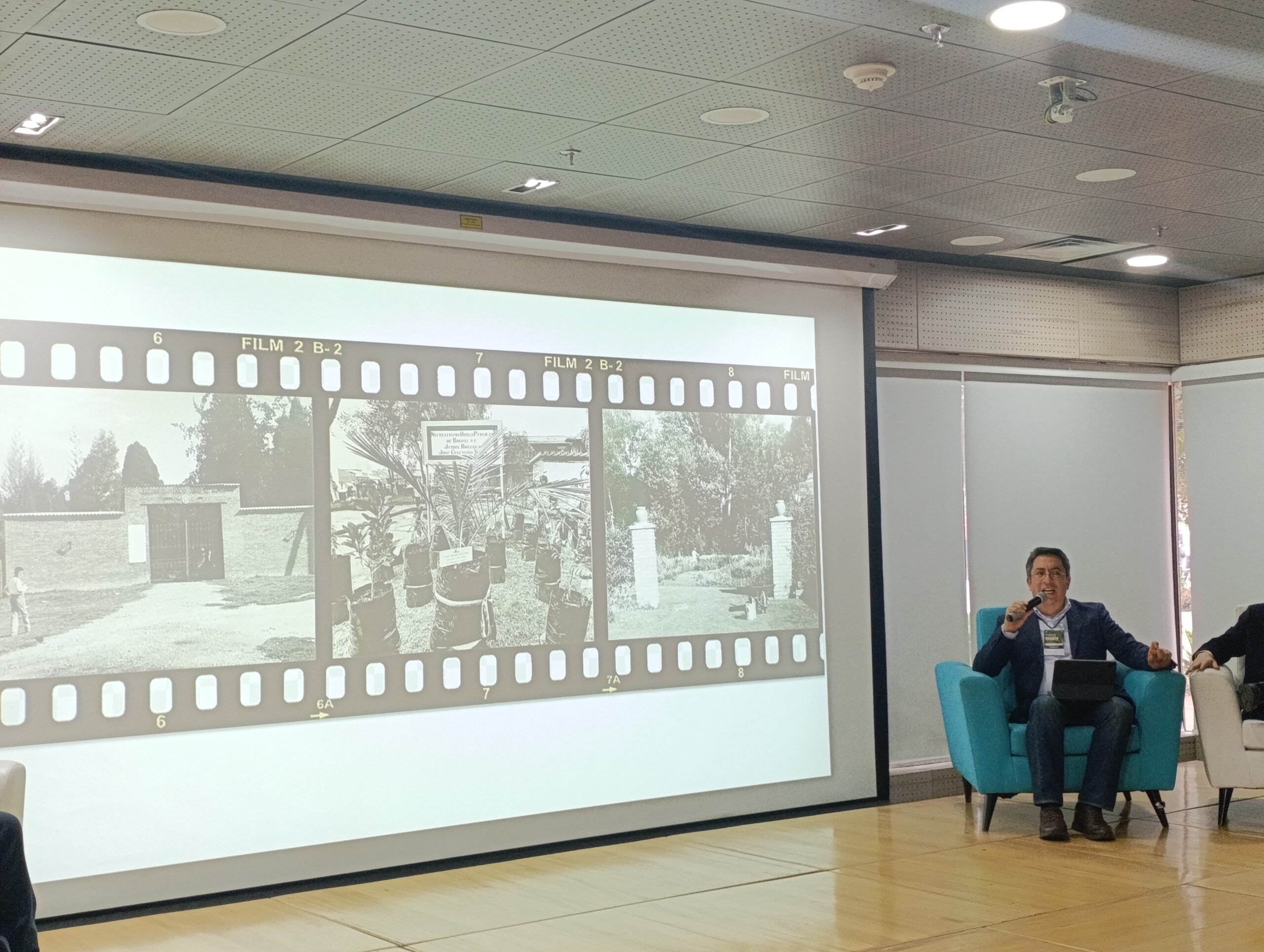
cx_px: 632
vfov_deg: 31.6
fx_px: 1682
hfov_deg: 41.2
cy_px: 476
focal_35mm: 46
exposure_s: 1/60
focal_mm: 6.14
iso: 640
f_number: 1.6
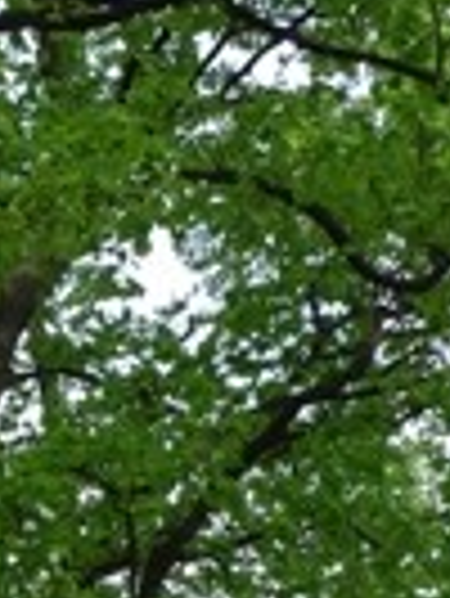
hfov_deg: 14.3
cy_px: 803
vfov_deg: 18.8
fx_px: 1661
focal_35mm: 96
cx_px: -243
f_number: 2.8
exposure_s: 1/250
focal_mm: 5.1
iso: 80
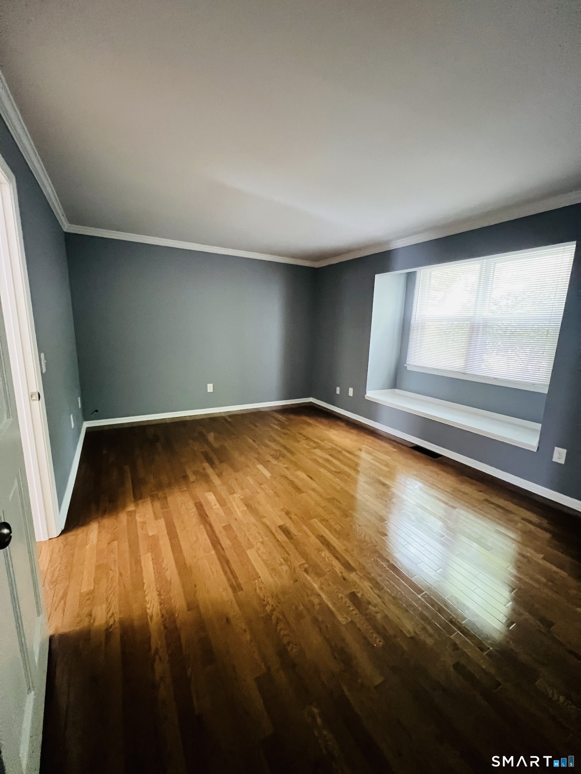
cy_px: 387
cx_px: 290
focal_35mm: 13
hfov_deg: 89.9
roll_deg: -1.4
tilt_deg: -11.4
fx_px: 291
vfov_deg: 106.2
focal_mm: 1.57
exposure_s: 1/40
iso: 800
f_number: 1.8
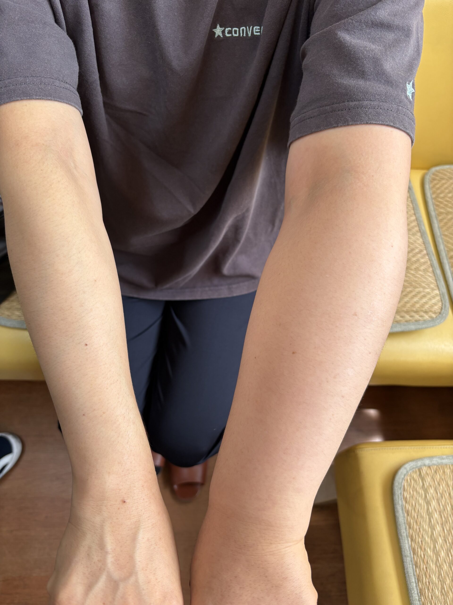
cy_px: 302
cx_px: 226
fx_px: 454
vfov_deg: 67.3
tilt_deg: -61.7
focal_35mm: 26
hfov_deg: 53.1
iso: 80
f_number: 1.6
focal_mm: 5.96
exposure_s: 1/121
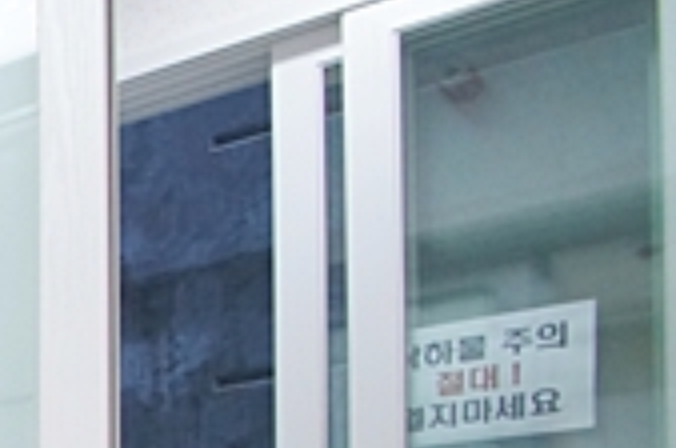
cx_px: -792
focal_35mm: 71
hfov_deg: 17.0
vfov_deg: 16.8
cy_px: 732
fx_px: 1331
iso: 800
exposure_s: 1/60
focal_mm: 10
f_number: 5
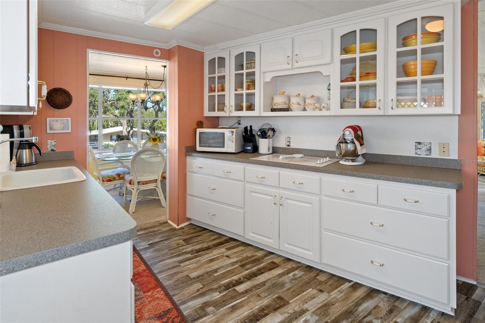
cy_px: 162
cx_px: 242
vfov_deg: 67.4
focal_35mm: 18
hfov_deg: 90.0
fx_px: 242
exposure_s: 1/2
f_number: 8
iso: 640
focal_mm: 12
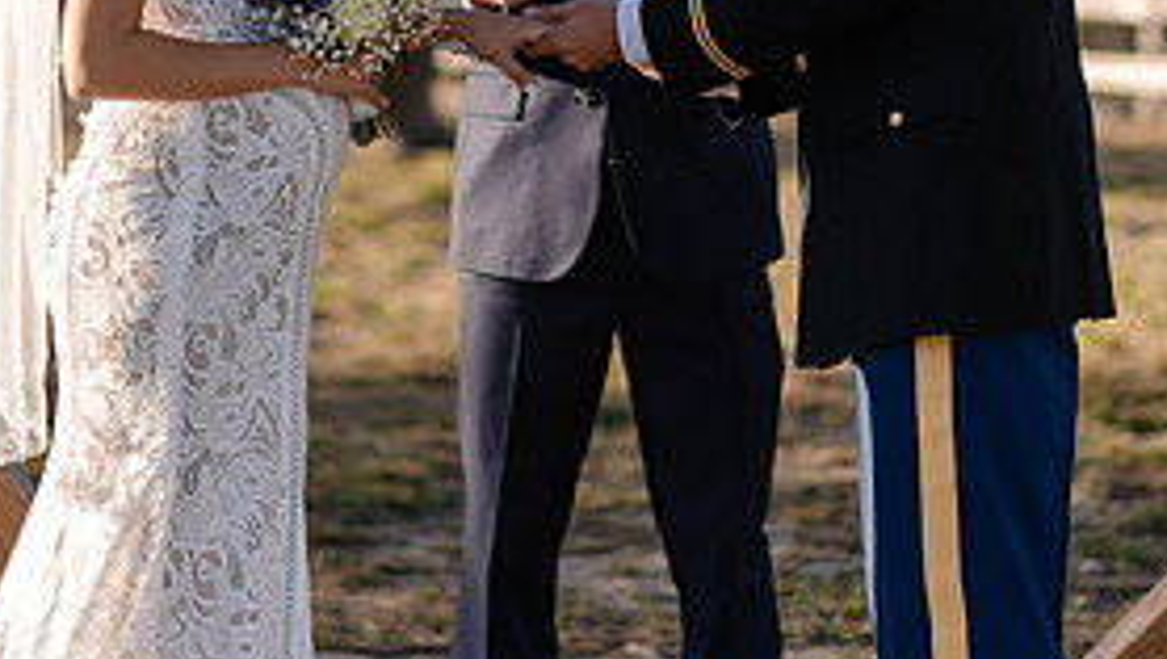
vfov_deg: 8.4
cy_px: -151
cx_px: 567
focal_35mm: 144
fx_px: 4460
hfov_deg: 14.9
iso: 200
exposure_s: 1/4000
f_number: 1.8
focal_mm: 85
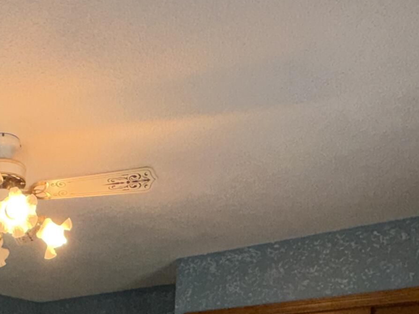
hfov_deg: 36.4
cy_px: 478
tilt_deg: -8.1
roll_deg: +0.2
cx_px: 2
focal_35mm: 47
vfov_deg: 24.0
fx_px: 569
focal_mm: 2.22
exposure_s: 1/60
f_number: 2.2
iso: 100
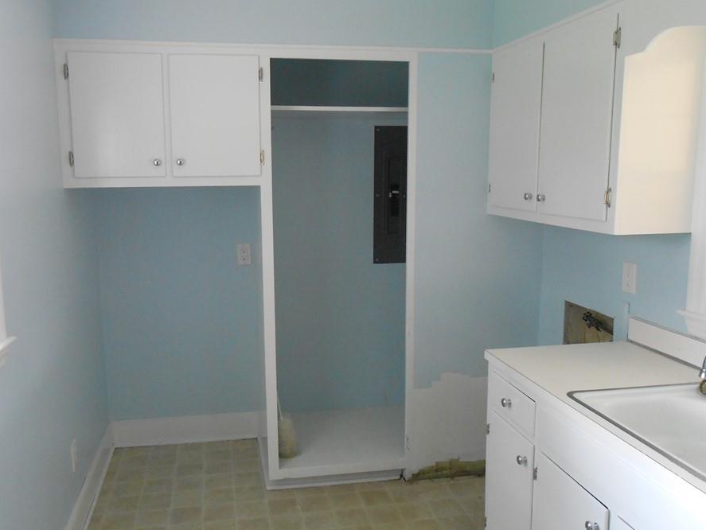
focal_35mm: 30
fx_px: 612
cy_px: 268
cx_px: 318
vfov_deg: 46.8
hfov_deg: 59.8
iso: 400
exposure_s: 1/30
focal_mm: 4.6
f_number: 3.5
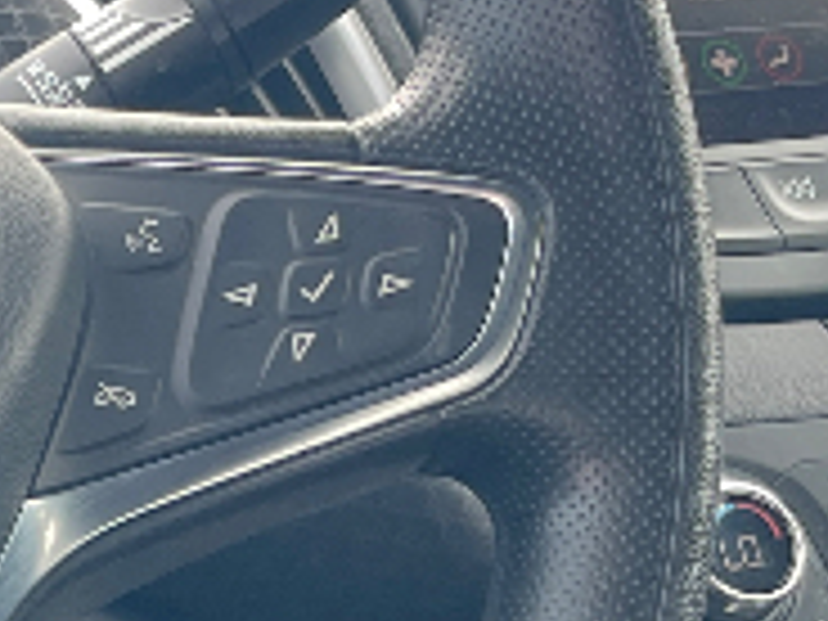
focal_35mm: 145
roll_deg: +2.1
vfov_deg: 9.9
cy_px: 994
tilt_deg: -17.2
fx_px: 3468
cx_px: -518
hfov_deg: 12.7
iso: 50
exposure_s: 1/121
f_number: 1.6
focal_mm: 4.2
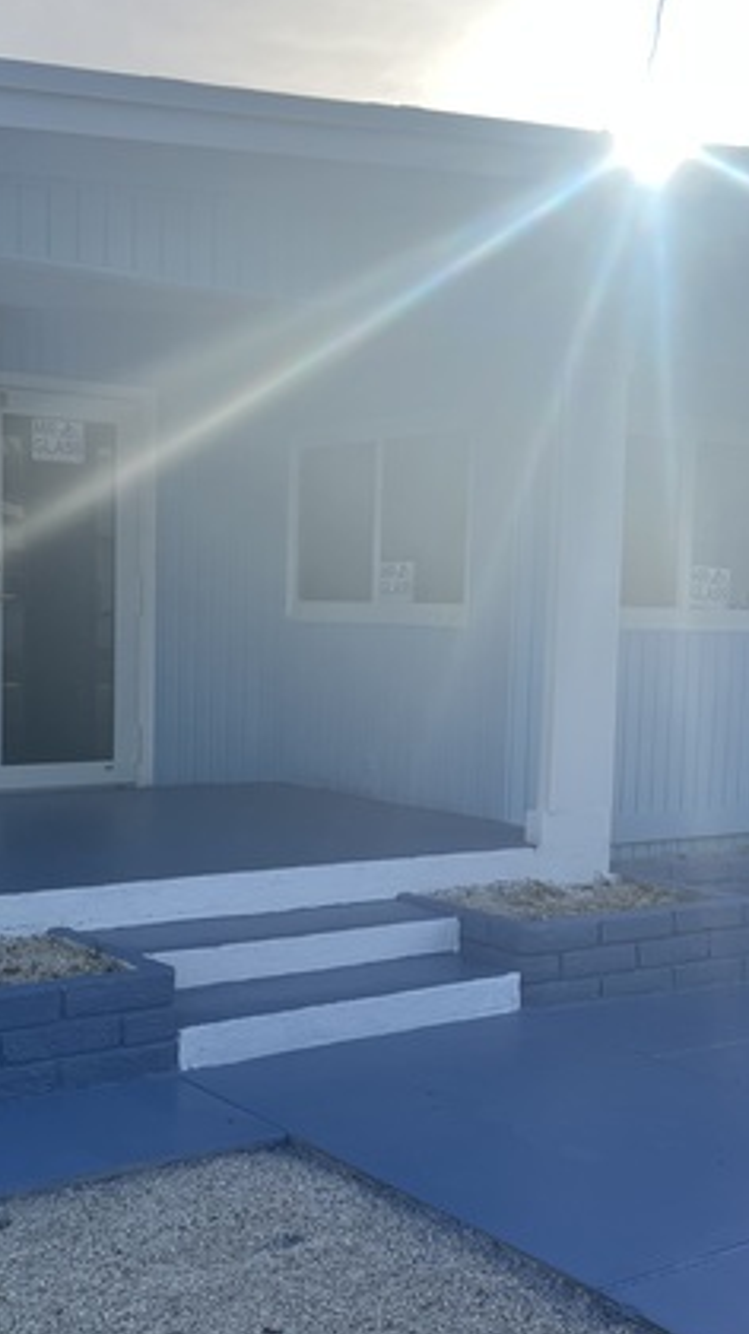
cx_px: 322
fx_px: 1590
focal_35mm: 45
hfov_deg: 26.5
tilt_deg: -4.7
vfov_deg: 45.4
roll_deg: -0.8
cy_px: 724
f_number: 1.5
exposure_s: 1/2841
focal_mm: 5.7
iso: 50
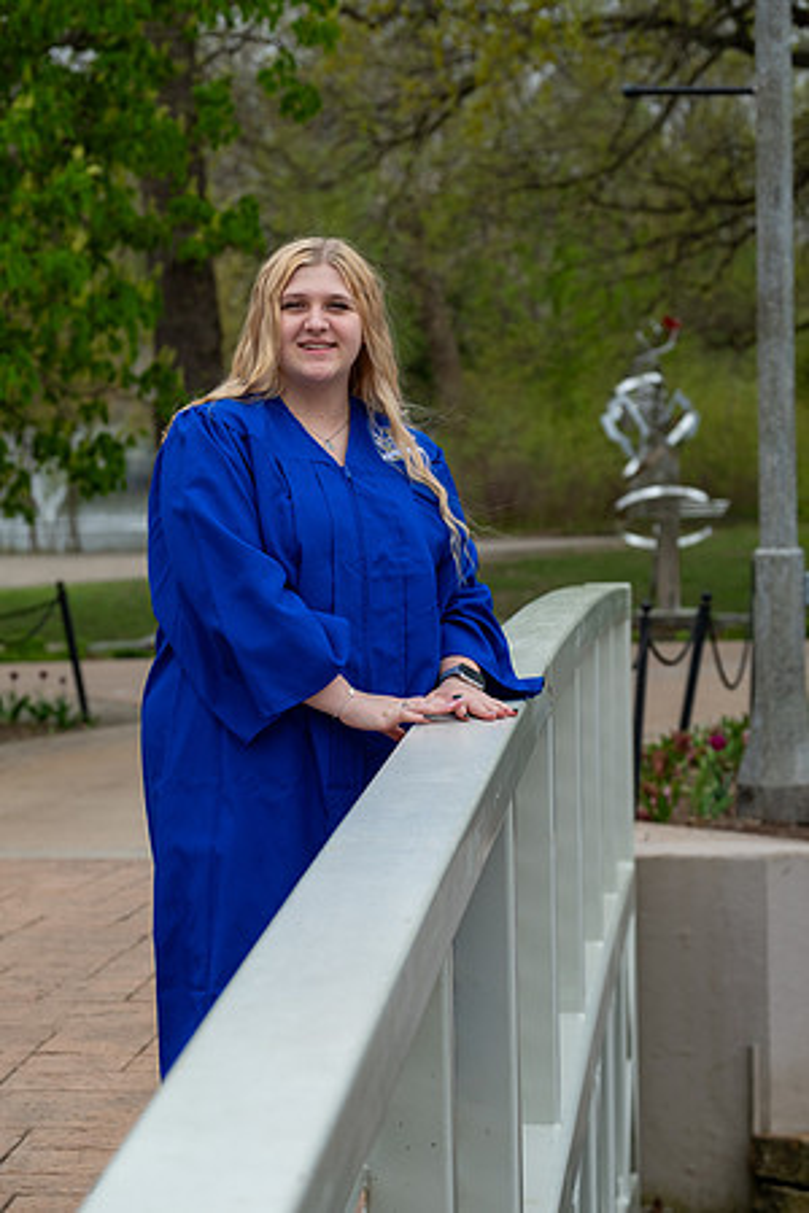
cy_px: 606
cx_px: 404
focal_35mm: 103
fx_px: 3472
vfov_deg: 19.8
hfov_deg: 13.3
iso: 250
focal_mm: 68.7
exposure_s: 1/320
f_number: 4.5
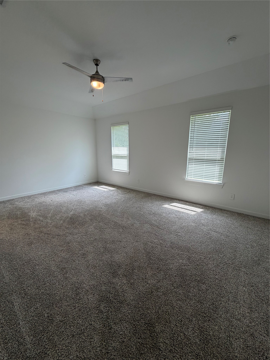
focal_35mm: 14
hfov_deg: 85.7
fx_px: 146
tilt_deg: -11.6
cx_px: 135
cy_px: 180
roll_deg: -0.8
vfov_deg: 102.1
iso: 125
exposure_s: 1/120
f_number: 2.2
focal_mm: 2.22
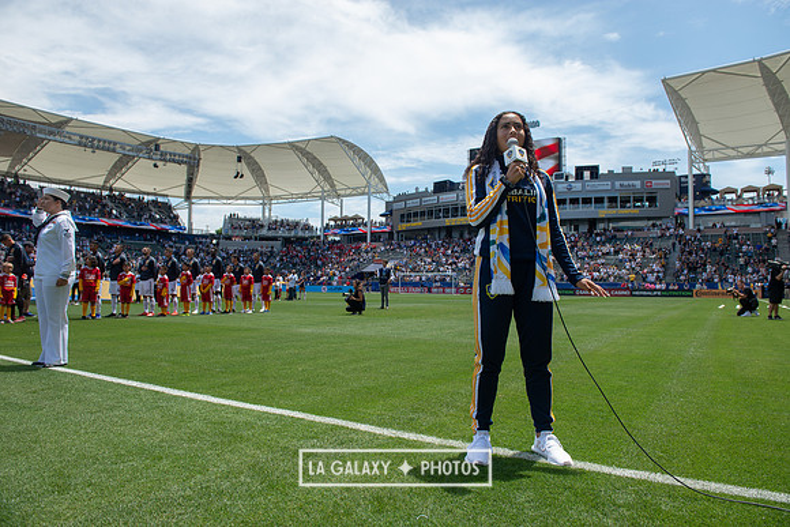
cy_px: 264
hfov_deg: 73.7
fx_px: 527
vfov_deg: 53.2
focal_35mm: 24
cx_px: 395
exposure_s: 1/800
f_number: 5.6
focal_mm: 24
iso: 200
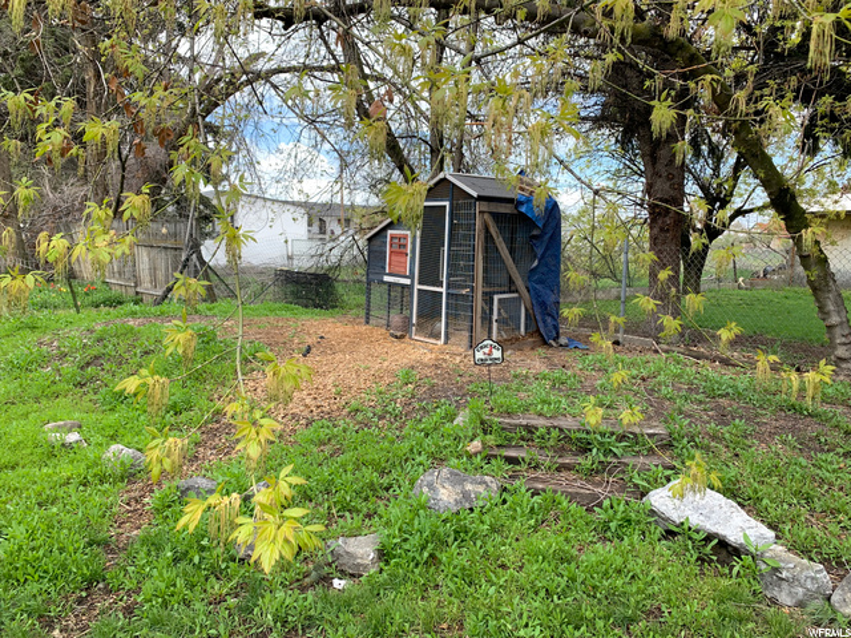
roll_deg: -0.9
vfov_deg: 53.1
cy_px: 319
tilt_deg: -5.9
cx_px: 426
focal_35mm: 26
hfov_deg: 67.3
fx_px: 639
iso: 25
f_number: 1.8
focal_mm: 4.25
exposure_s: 1/692
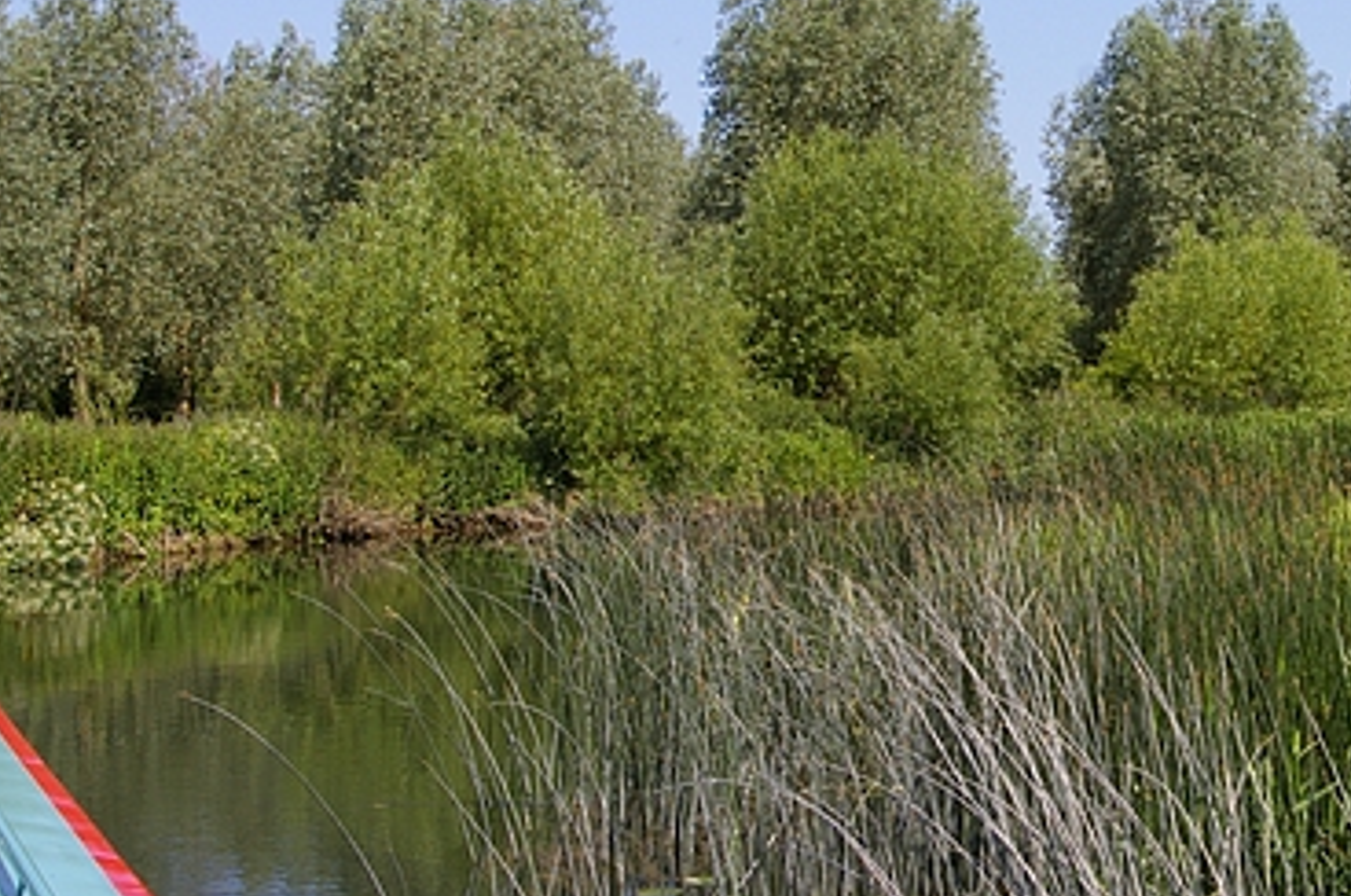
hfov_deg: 24.8
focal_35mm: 81
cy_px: 292
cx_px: 1043
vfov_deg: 16.8
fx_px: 3028
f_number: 9.5
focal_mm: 33
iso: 200
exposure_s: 1/250
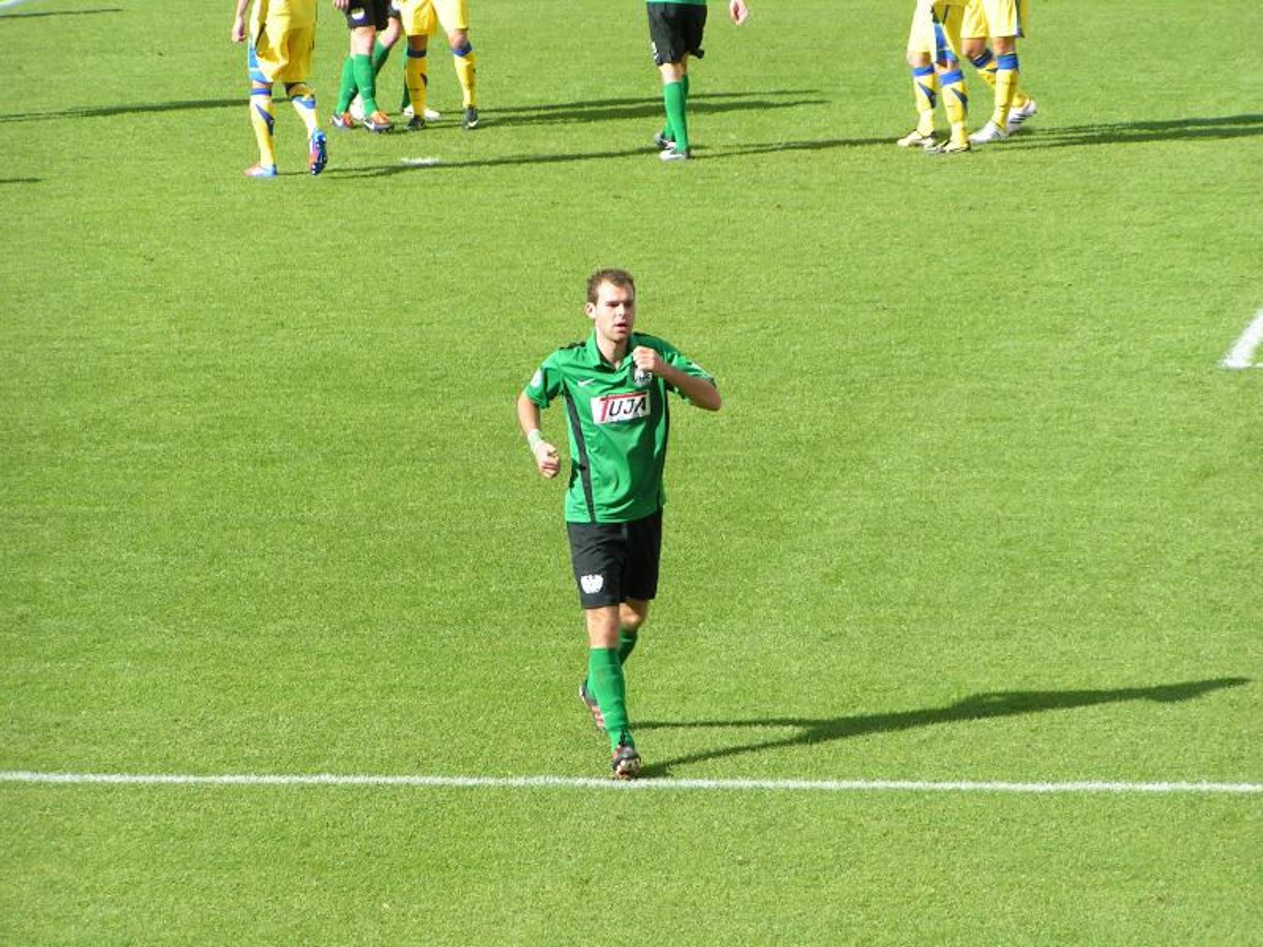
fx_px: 8611
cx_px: 632
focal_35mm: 236
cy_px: 474
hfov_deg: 8.4
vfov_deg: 6.3
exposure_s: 1/400
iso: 50
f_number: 4.5
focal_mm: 36.1
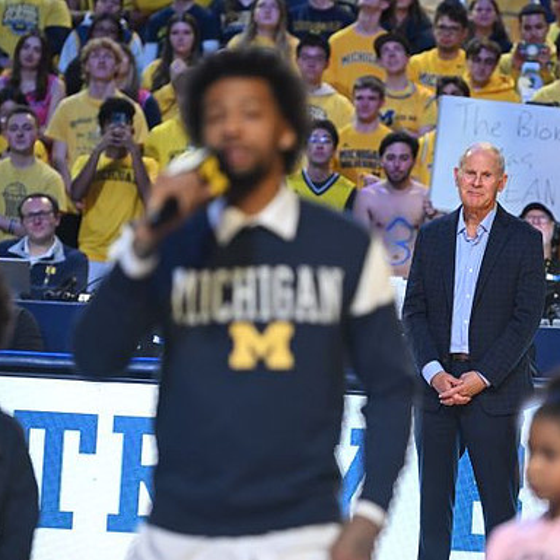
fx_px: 3404
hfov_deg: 9.4
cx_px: 417
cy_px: 281
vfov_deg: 9.4
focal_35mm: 186
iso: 4000
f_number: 2.8
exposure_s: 1/640
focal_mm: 145
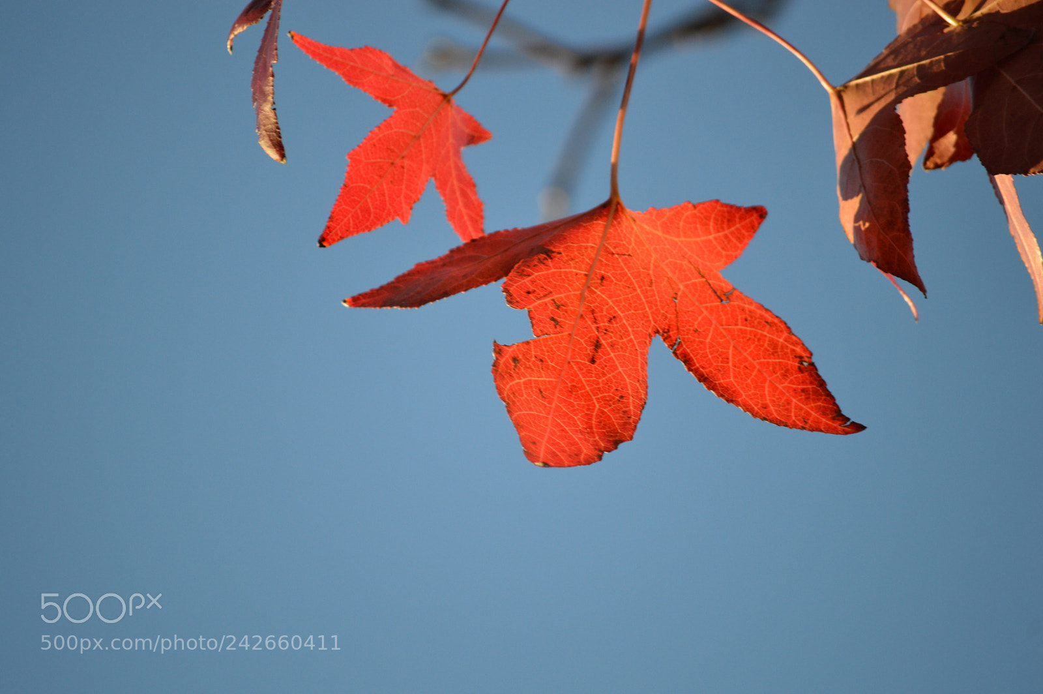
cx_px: 522
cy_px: 347
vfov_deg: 4.6
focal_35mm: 300
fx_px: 8684
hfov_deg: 6.9
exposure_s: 1/500
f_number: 5.6
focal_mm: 200
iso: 500
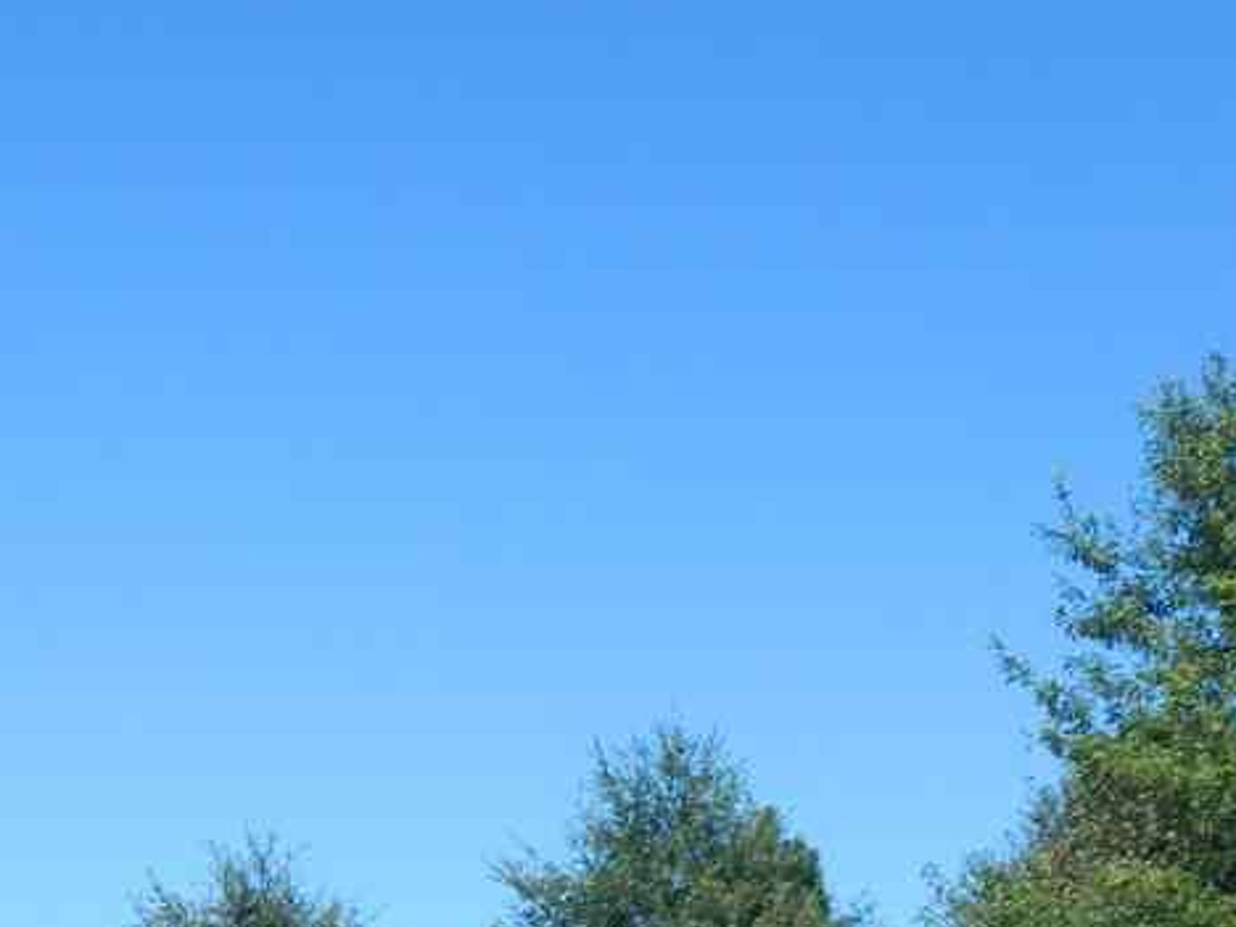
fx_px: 3713
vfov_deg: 14.0
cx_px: 79
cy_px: 988
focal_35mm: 104
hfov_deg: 18.5
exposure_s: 1/1500
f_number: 3.4
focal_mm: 6.8
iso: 125
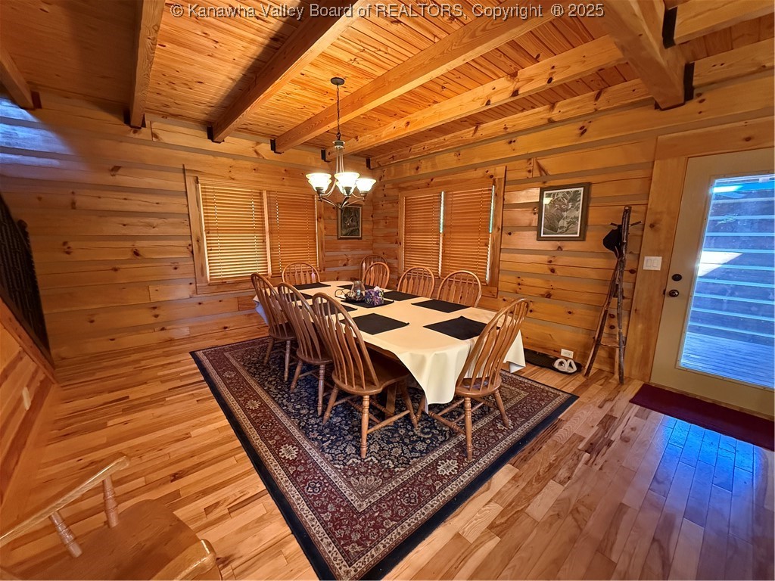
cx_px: 388
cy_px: 290
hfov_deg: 102.1
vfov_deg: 85.7
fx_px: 313
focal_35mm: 14
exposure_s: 1/60
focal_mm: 2.22
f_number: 2.2
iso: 1000
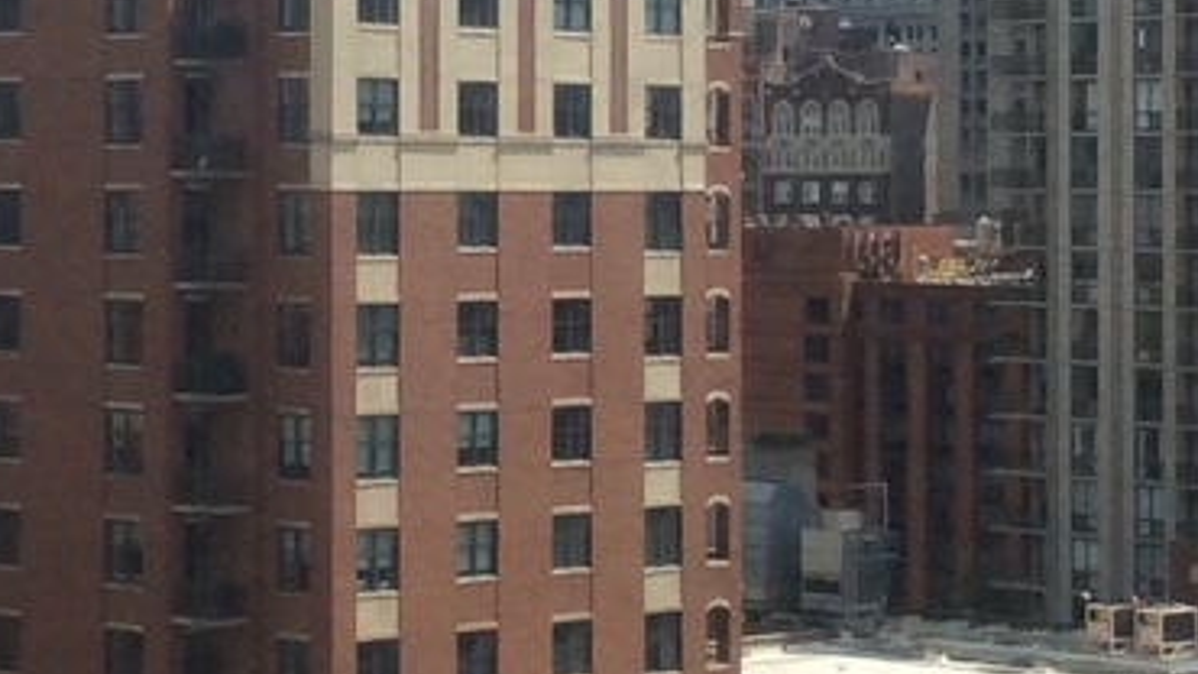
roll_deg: -0.6
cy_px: 143
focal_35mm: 136
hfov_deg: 15.7
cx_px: 330
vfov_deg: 8.9
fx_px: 4320
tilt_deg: +0.8
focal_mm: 3.3
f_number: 2.4
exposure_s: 1/1244
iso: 32
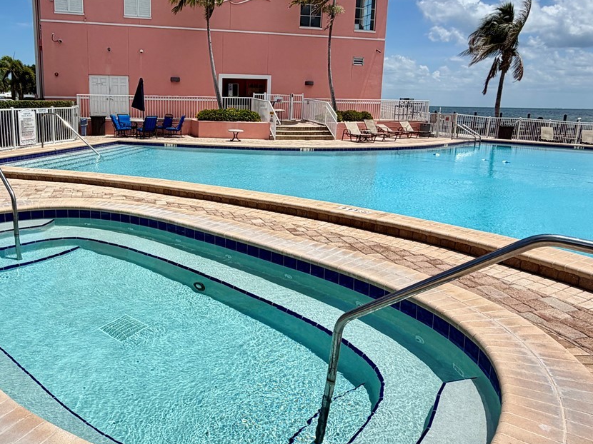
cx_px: 228
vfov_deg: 51.0
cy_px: 179
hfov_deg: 64.5
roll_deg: -0.5
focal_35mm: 27
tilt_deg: -10.8
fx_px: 462
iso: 20
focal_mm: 2.22
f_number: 2.2
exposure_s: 1/2024
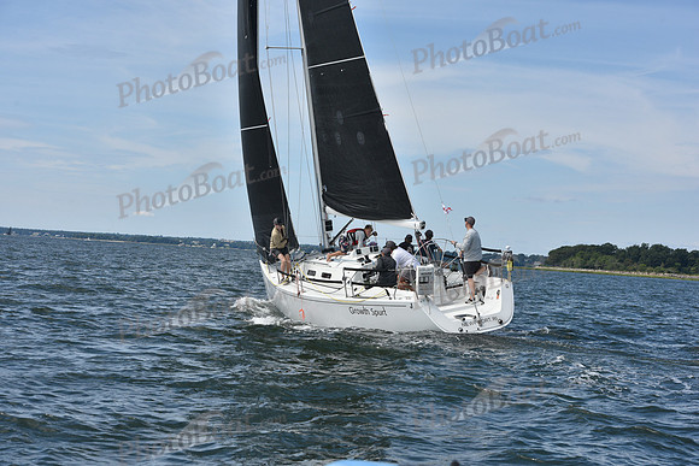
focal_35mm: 70
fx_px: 1359
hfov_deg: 28.8
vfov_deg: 19.5
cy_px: 233
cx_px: 350
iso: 320
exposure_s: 1/1000
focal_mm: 70
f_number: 9
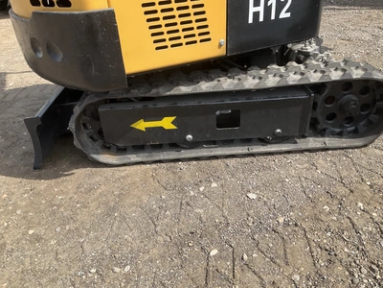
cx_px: 192
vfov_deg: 48.2
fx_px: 321
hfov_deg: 61.7
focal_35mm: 29
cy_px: 144
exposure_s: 1/883
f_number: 1.8
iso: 25
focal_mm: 3
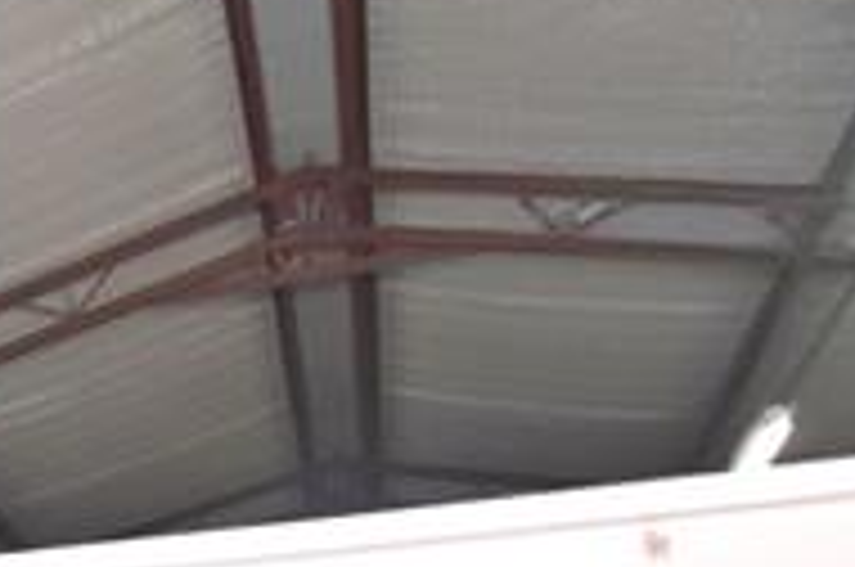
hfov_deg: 17.1
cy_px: 1107
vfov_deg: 14.3
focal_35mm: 81
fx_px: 1920
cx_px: -927
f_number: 5
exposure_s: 1/200
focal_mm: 10
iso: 800
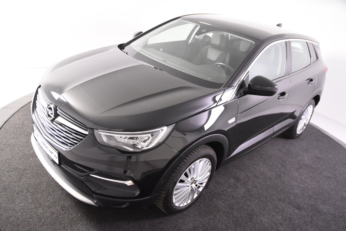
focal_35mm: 30
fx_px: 288
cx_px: 173
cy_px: 116
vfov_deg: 43.6
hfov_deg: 61.9
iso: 1600
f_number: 3.2
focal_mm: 20
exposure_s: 1/40
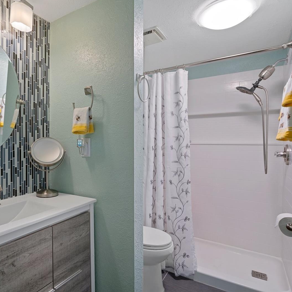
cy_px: 144
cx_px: 97
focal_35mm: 22
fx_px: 210
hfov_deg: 67.7
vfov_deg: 69.6
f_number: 8
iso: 320
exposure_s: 1/2.5
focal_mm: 17
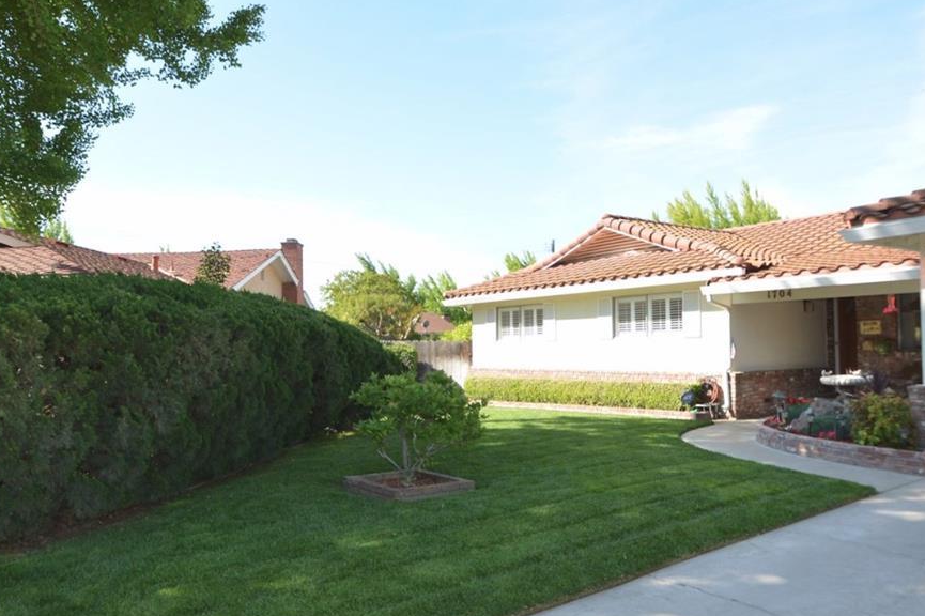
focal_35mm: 26
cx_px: 431
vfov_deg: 49.5
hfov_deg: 69.3
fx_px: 668
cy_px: 324
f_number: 6.3
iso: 100
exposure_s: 1/160
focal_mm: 10
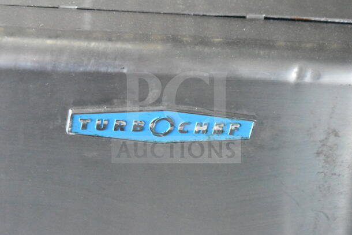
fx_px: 807
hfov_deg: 24.6
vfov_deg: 16.6
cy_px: 118
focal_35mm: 82
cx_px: 176
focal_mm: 55
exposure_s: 1/50
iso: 25600
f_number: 5.6
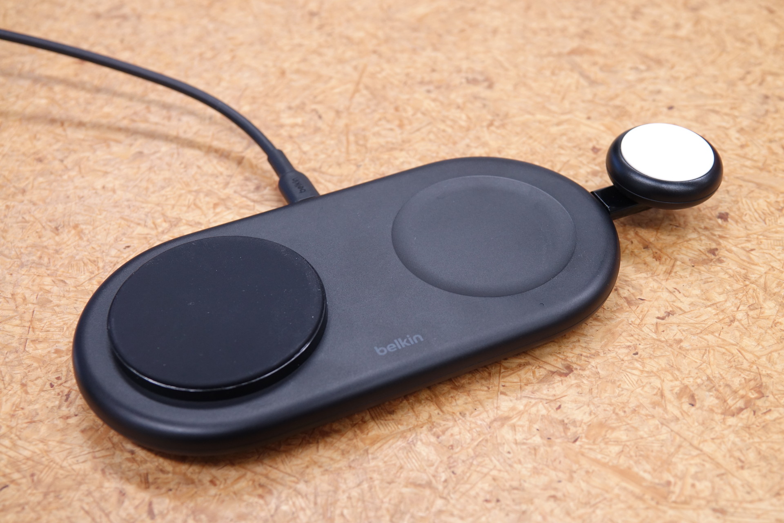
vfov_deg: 31.2
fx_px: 936
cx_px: 392
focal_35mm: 43
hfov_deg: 45.4
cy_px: 262
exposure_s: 1/50
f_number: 3.2
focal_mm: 15.73
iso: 320
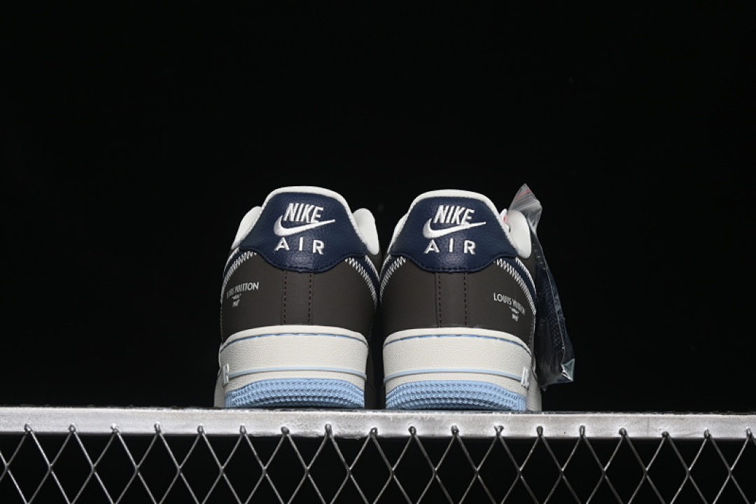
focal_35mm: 75
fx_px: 1575
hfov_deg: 27.0
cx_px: 378
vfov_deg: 18.2
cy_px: 252
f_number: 6.3
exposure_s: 1/60
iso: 160
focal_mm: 50
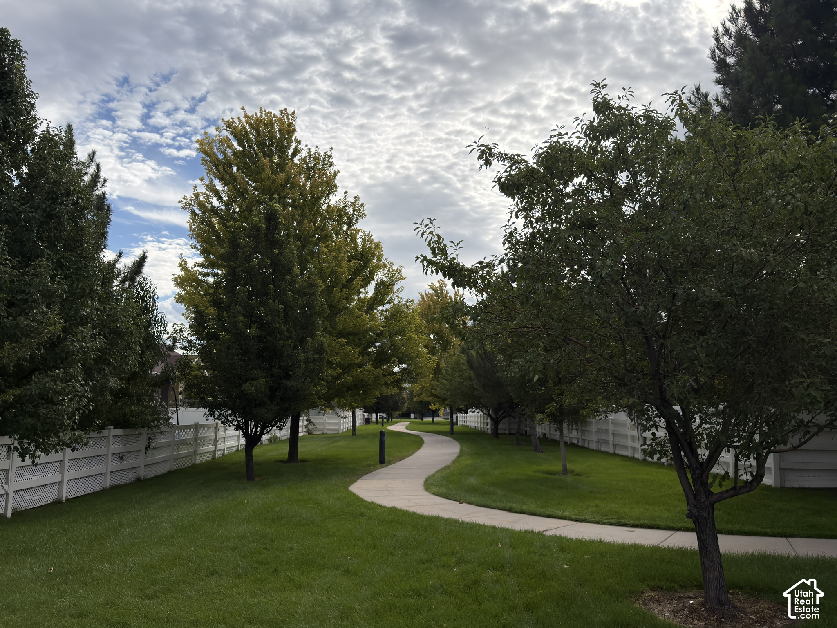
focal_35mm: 30
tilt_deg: +7.0
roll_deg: -0.1
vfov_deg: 46.8
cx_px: 418
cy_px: 314
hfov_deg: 60.0
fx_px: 725
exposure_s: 1/12500
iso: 64
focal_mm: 6.76
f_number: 1.78
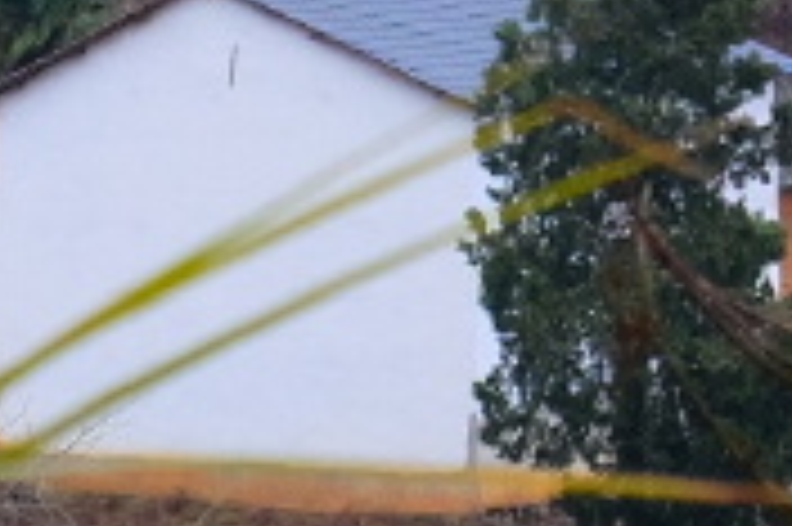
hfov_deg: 4.0
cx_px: 2043
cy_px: -378
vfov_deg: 2.7
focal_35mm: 511
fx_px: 11231
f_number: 4.5
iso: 800
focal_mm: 50
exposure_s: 1/400
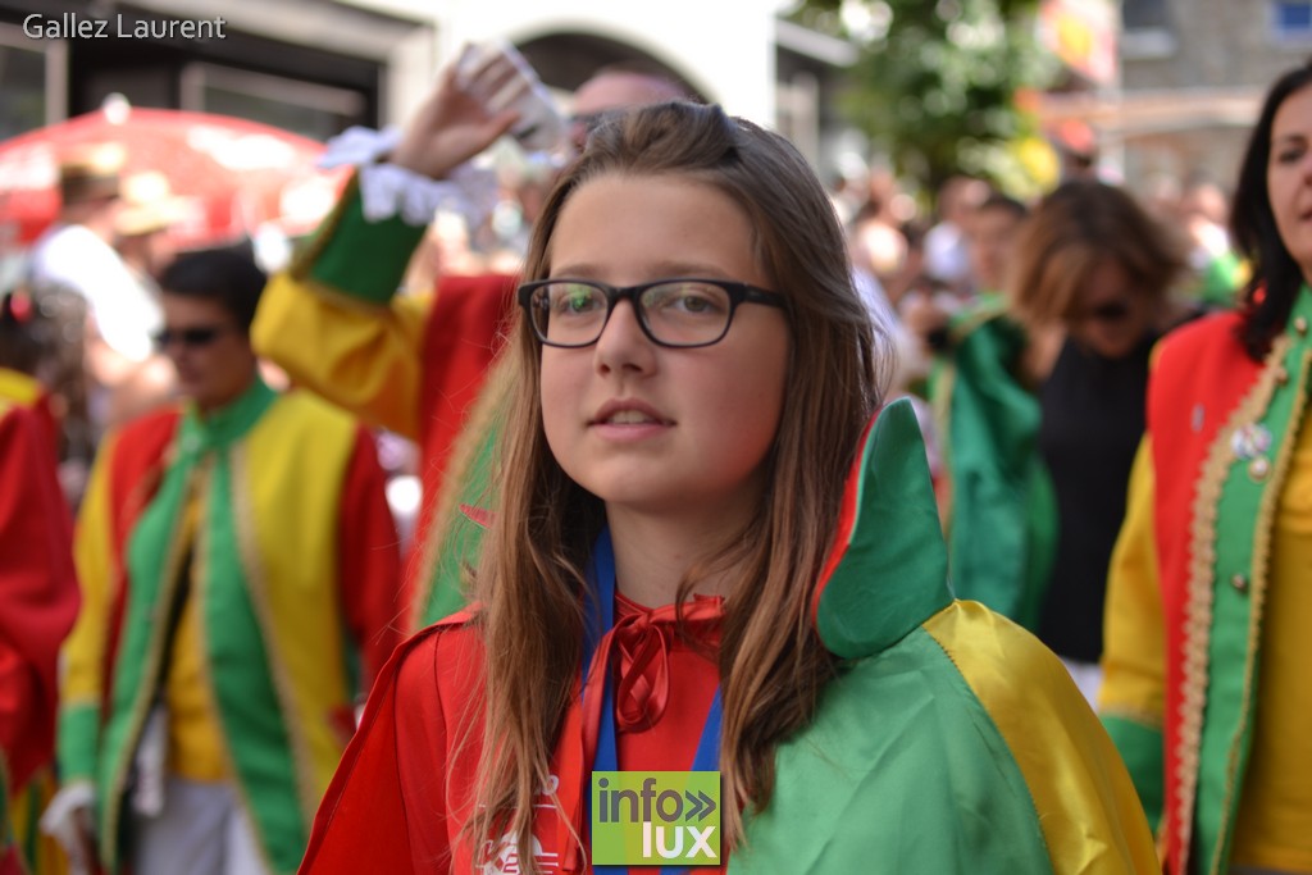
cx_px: 656
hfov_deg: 27.0
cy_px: 438
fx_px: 2734
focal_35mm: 75
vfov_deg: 18.2
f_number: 2.8
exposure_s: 1/400
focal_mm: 50
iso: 100
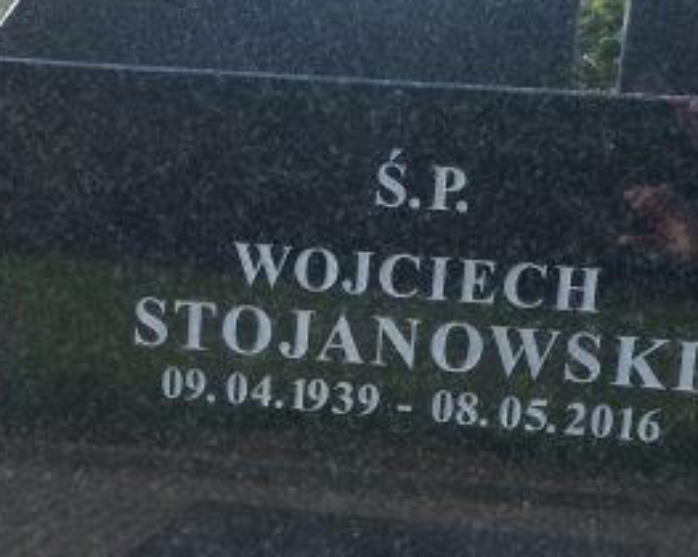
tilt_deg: -11.9
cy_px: 491
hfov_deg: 27.5
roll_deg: -4.3
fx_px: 1424
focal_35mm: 69
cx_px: 326
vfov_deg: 21.7
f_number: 2.2
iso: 32
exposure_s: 1/695
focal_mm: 4.15
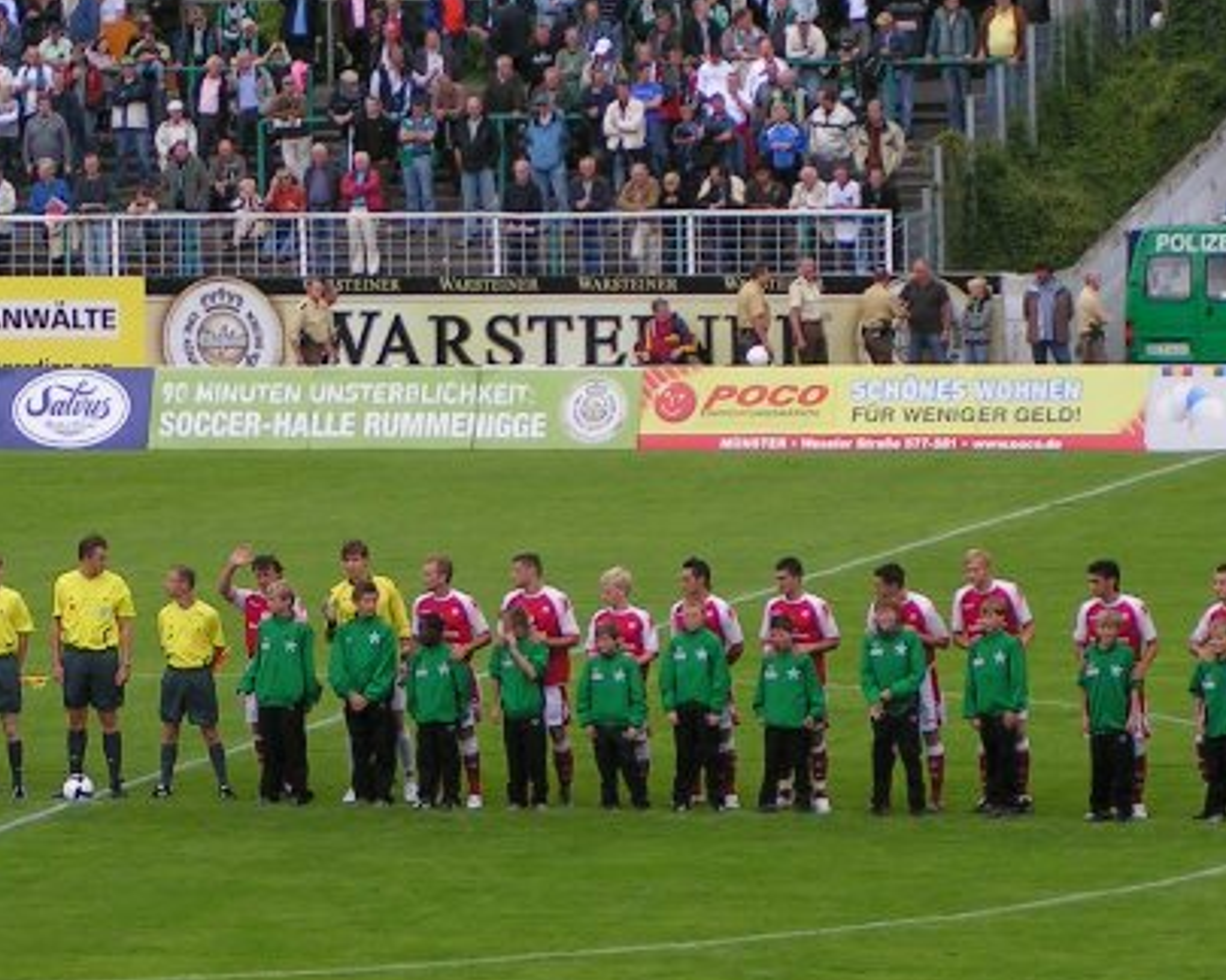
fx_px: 8344
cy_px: 479
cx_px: 209
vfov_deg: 6.7
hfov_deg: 8.4
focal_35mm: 230
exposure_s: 1/640
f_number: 3.5
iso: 50
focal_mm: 18.2
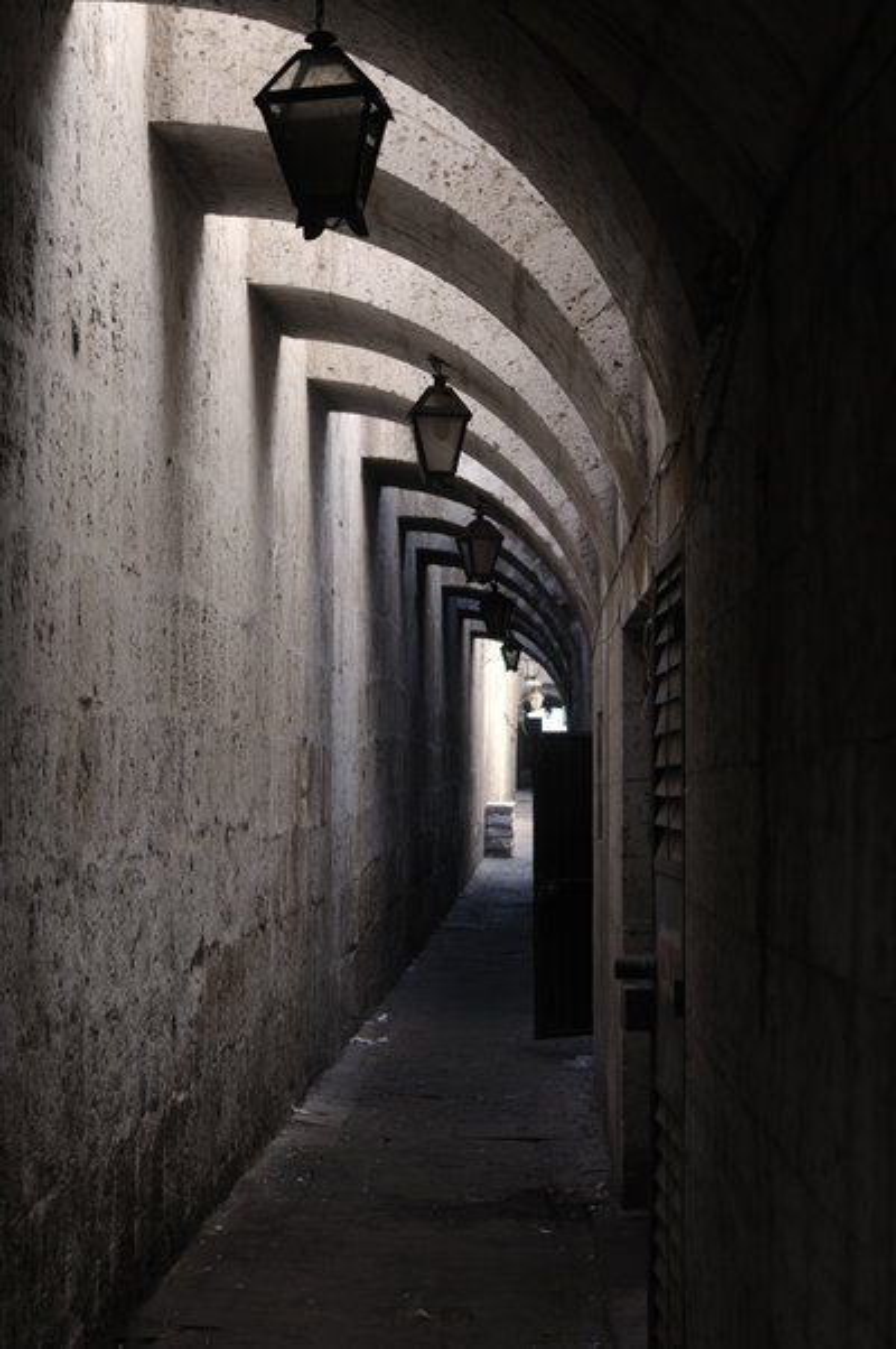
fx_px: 2694
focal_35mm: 72
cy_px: 674
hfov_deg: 18.9
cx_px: 448
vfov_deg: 28.1
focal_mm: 48
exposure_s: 1/80
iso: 200
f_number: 5
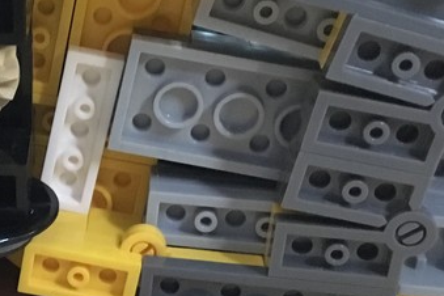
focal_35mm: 80
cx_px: -86
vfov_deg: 17.0
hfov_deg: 23.3
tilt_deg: -31.1
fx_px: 987
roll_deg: -6.1
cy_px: 210
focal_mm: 4.15
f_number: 2.2
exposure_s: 1/17
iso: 1000
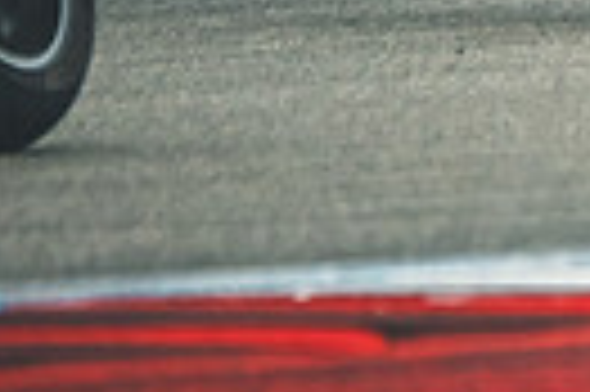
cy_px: -399
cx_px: 1185
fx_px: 43638
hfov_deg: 0.8
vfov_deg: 0.5
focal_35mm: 2666
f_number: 5.6
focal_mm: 400
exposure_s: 1/1250
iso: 1600
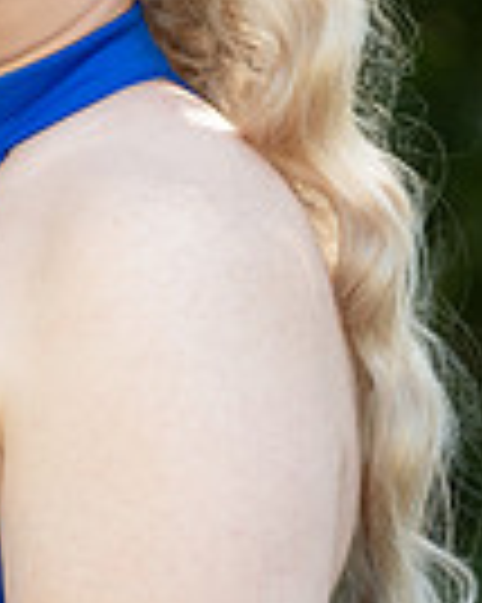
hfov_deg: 5.8
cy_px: 252
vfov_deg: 7.3
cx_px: -113
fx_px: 4731
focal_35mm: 265
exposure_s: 1/200
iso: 400
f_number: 2.8
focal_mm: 84
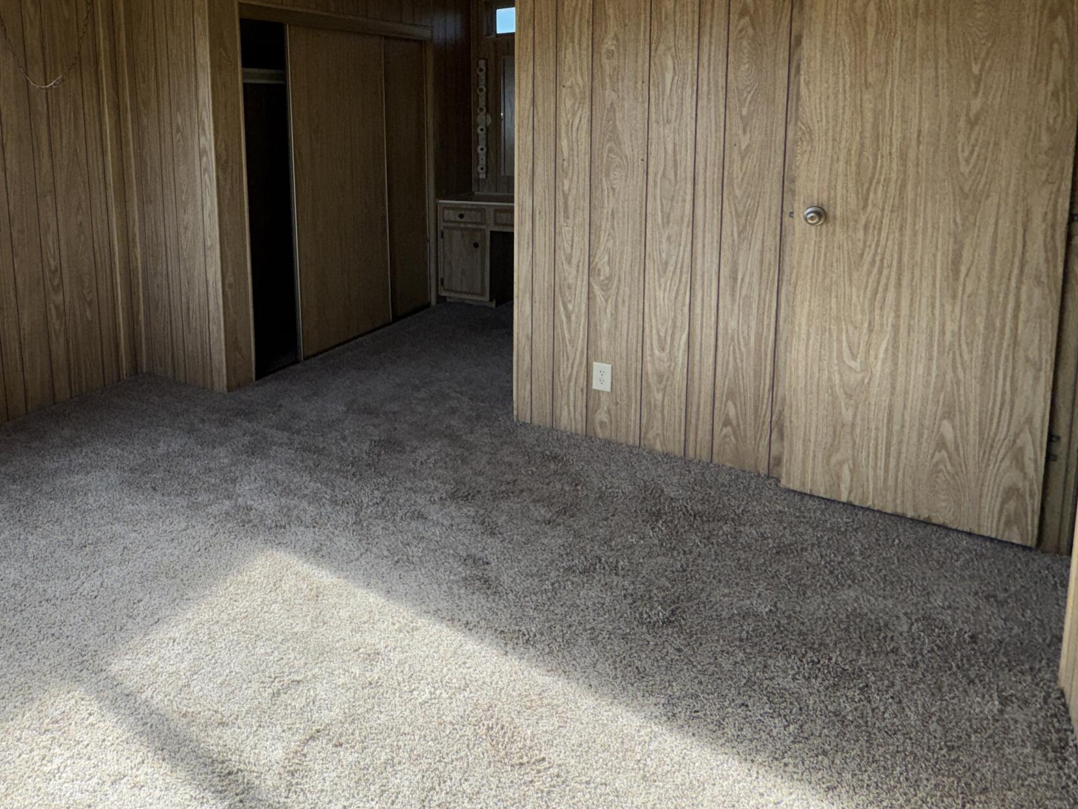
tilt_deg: -7.9
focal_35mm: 25
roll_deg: +1.4
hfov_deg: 67.3
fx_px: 779
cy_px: 218
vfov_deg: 52.8
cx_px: 350
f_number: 2.2
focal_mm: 2.22
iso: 32
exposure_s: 1/137
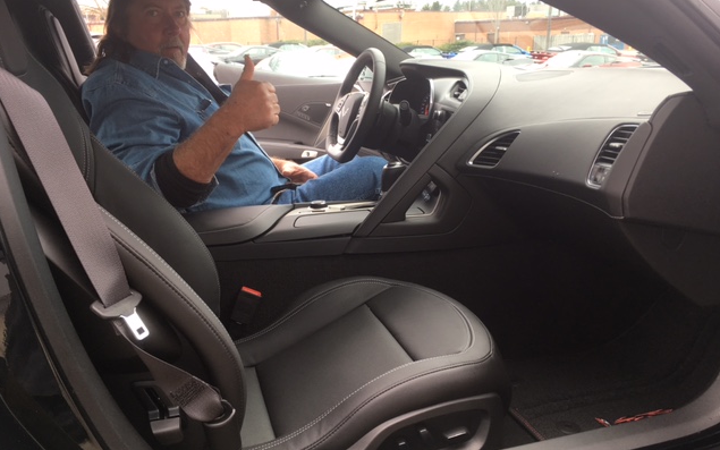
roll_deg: +1.6
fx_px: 608
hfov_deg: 61.2
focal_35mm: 31
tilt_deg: -15.4
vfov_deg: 40.6
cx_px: 358
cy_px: 216
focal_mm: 4.15
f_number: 2.2
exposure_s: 1/60
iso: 25
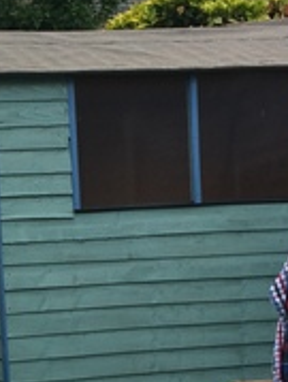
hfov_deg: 14.7
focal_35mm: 97
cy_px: 333
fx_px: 1072
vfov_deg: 19.9
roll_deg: +2.5
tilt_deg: -4.2
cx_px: -66
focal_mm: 4.15
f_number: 2.2
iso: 32
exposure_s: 1/622
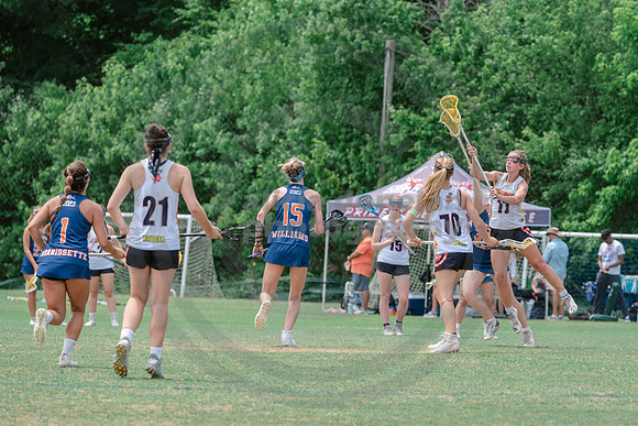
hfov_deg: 7.1
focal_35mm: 292
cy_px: 257
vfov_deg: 4.7
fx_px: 5171
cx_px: 451
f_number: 5
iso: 400
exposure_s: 1/1600
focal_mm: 200
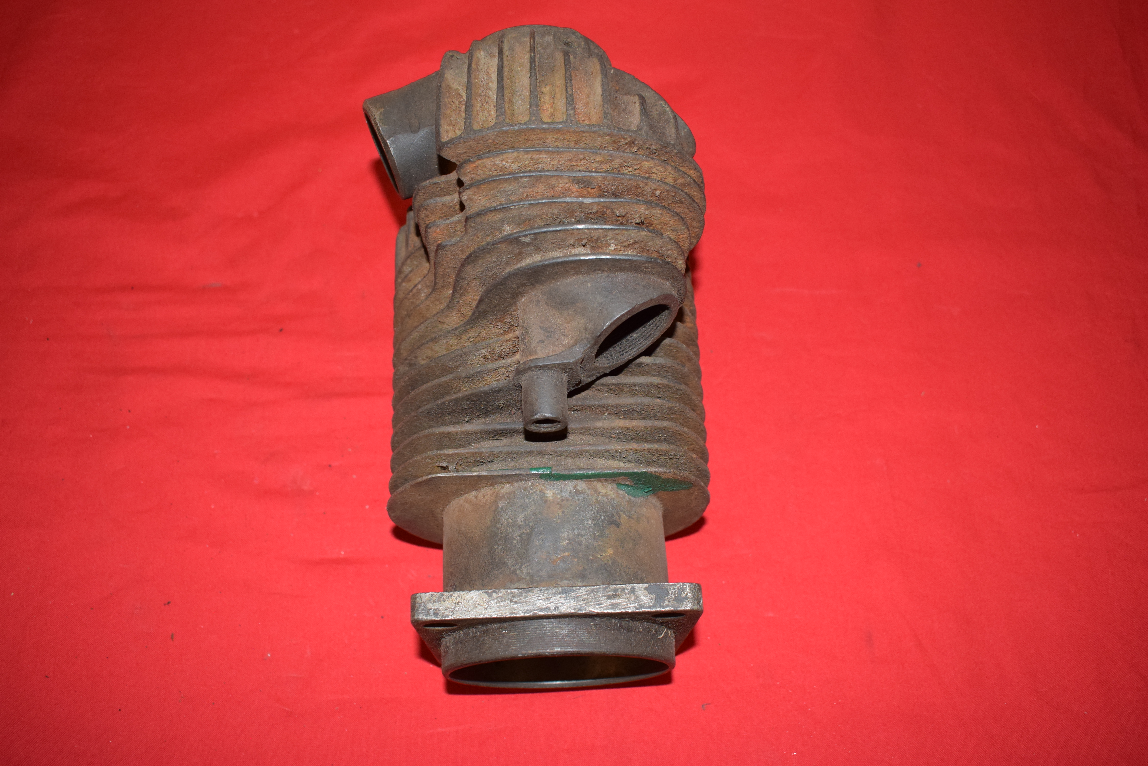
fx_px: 1053
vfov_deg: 40.0
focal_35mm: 33
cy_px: 383
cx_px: 574
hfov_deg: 57.2
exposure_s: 1/200
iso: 1250
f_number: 5
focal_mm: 22
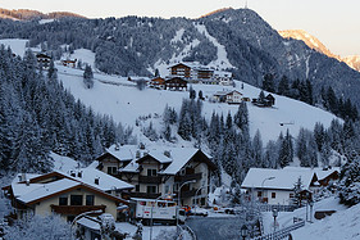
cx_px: 190
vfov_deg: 11.0
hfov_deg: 16.5
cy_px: 155
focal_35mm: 124
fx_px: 1239
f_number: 6.3
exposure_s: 1/100
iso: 200
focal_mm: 40
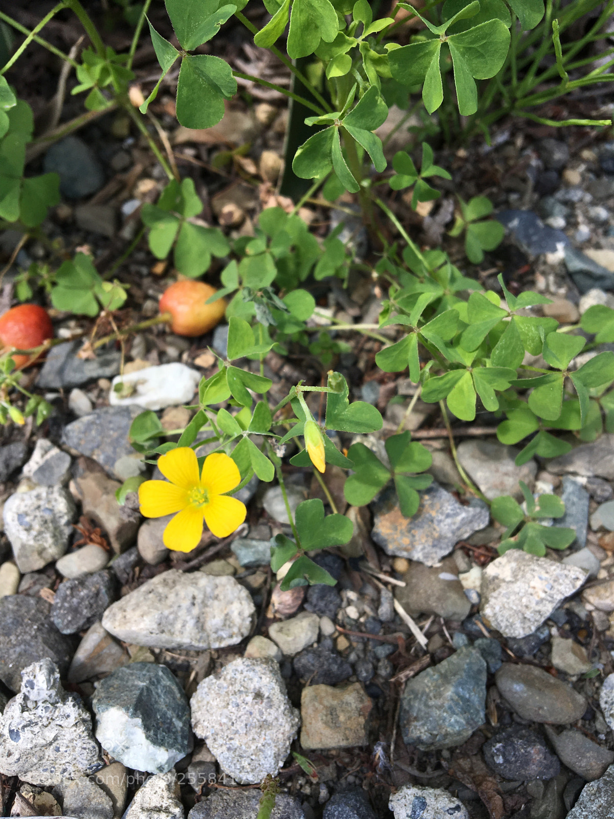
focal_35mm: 29
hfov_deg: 48.2
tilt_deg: -63.3
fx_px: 686
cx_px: 307
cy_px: 410
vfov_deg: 61.7
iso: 25
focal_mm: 4.15
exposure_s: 1/487
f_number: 2.2
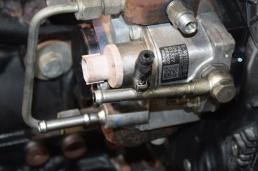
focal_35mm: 107
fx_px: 764
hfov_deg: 19.1
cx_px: 162
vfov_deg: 12.8
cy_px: 65
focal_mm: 45
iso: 1600
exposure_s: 1/60
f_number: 5.6
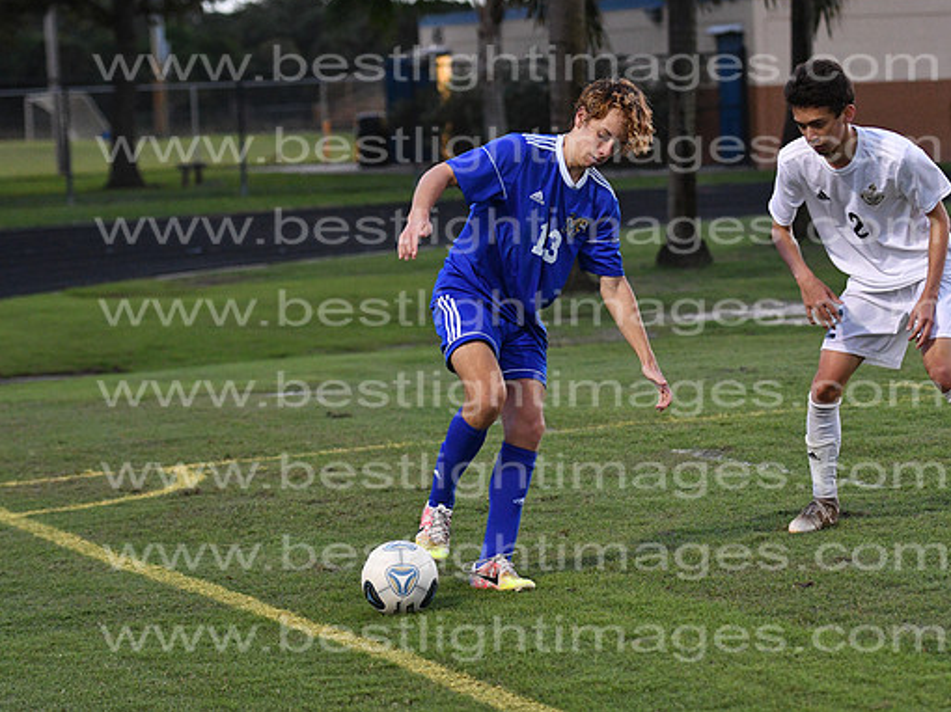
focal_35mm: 140
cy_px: 353
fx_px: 3832
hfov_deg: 14.1
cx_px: 524
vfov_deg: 10.6
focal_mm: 85
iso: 3200
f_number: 3.2
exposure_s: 1/800
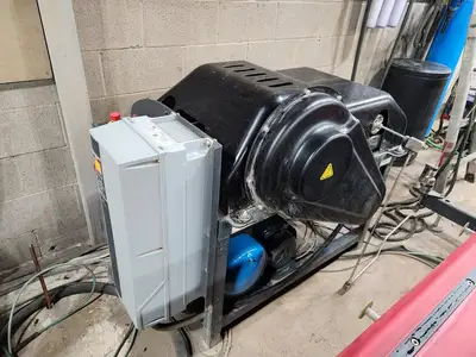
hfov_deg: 73.9
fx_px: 316
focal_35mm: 23
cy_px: 178
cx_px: 238
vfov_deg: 58.9
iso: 1000
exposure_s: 1/120
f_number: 1.8
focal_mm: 5.4
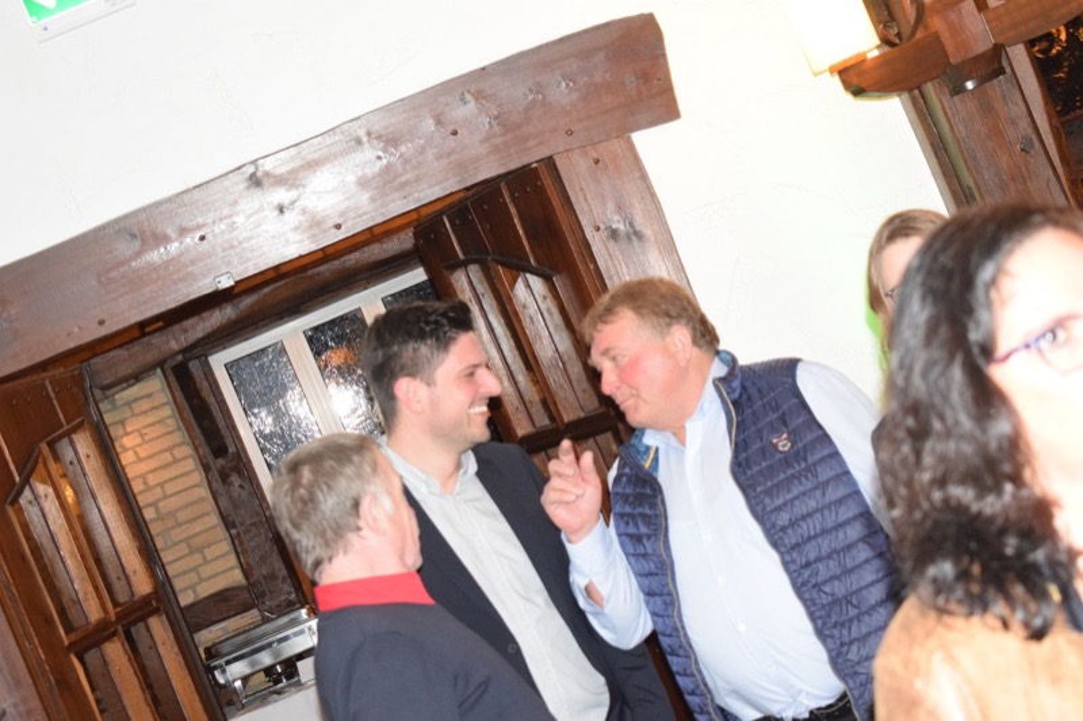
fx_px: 2481
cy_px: 360
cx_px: 542
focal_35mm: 82
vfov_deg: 16.5
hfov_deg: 24.6
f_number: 5.6
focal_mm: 55
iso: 3200
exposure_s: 1/60
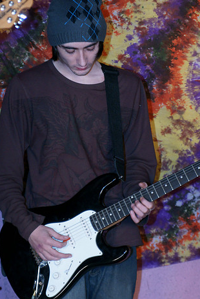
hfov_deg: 9.8
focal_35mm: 141
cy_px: 151
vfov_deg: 14.6
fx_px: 1170
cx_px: 82
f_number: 2.8
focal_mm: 75
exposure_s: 1/25
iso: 800
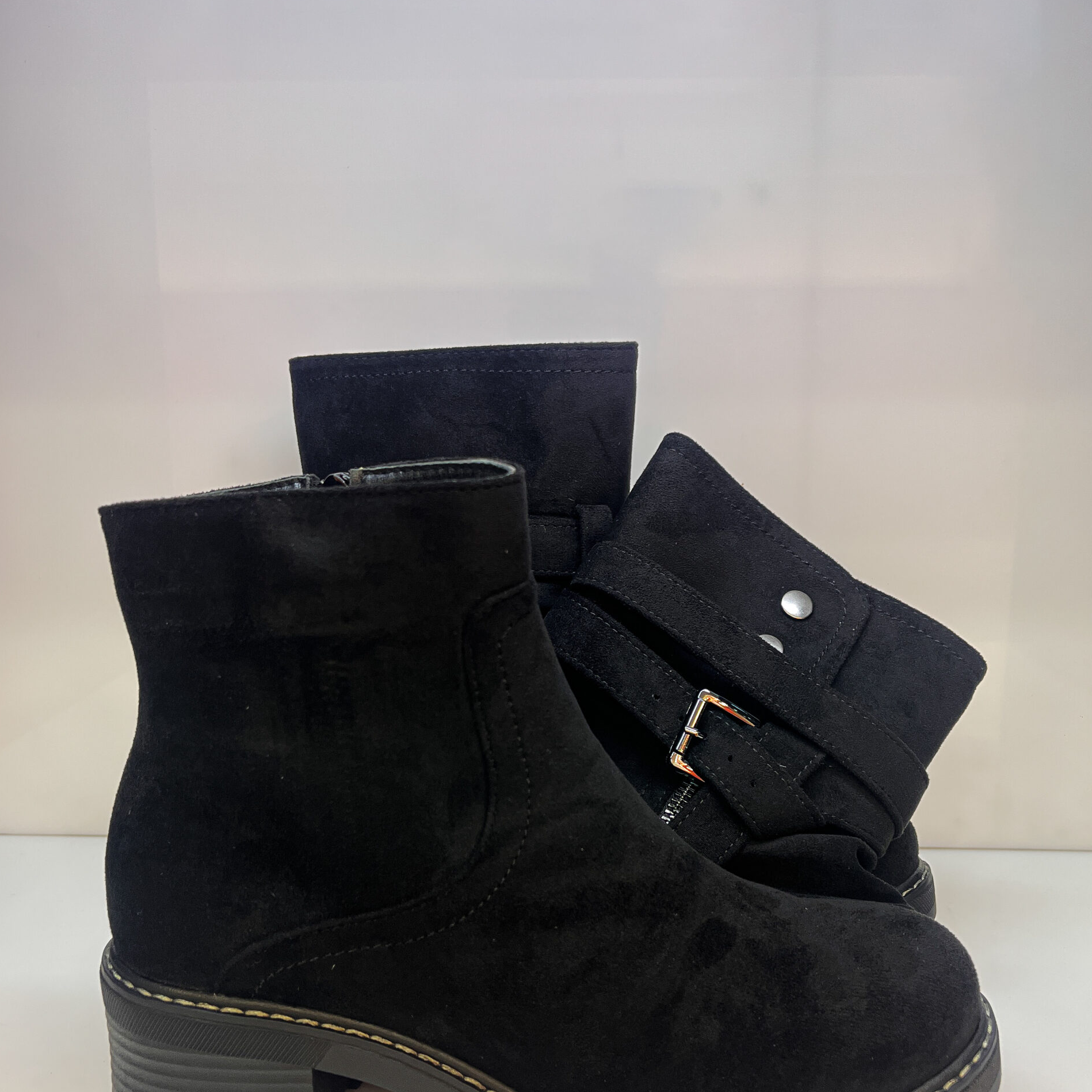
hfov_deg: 52.5
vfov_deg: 52.4
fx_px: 1106
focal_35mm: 31
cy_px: 623
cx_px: 549
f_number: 1.6
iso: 64
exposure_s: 1/100
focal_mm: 5.1
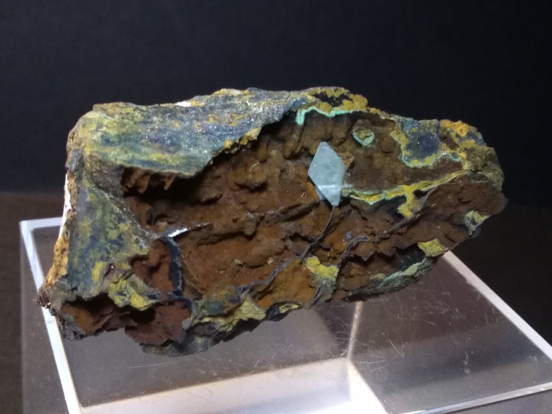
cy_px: 207
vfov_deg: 53.1
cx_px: 276
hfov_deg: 67.3
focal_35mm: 26
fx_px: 415
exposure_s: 1/15
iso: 1116
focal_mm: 3.54
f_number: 2
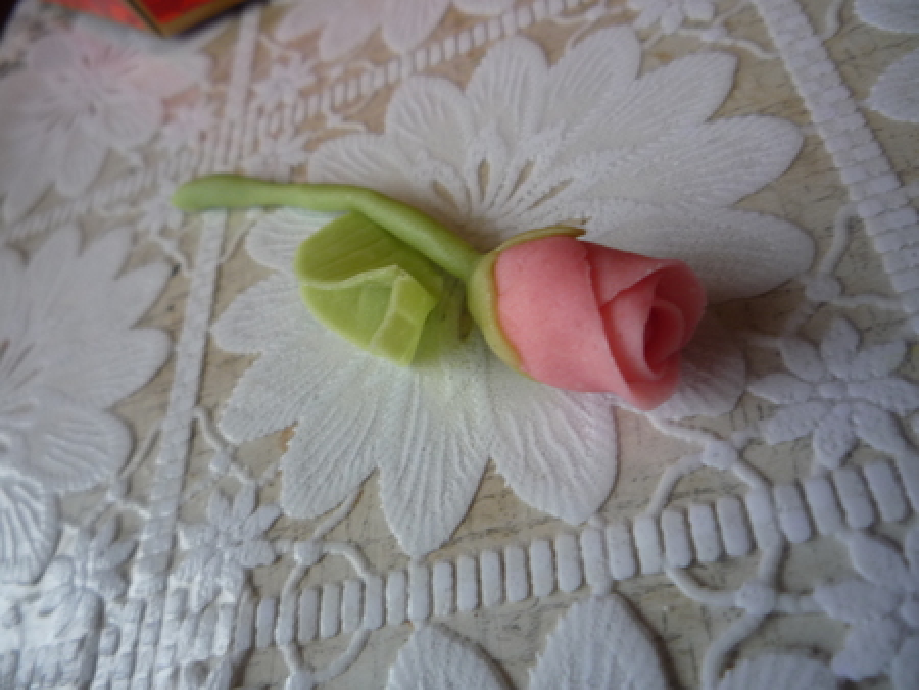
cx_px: 460
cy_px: 345
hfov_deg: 59.9
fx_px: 797
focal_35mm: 30
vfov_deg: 46.8
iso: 100
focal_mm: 5.2
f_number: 3.3
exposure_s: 1/30
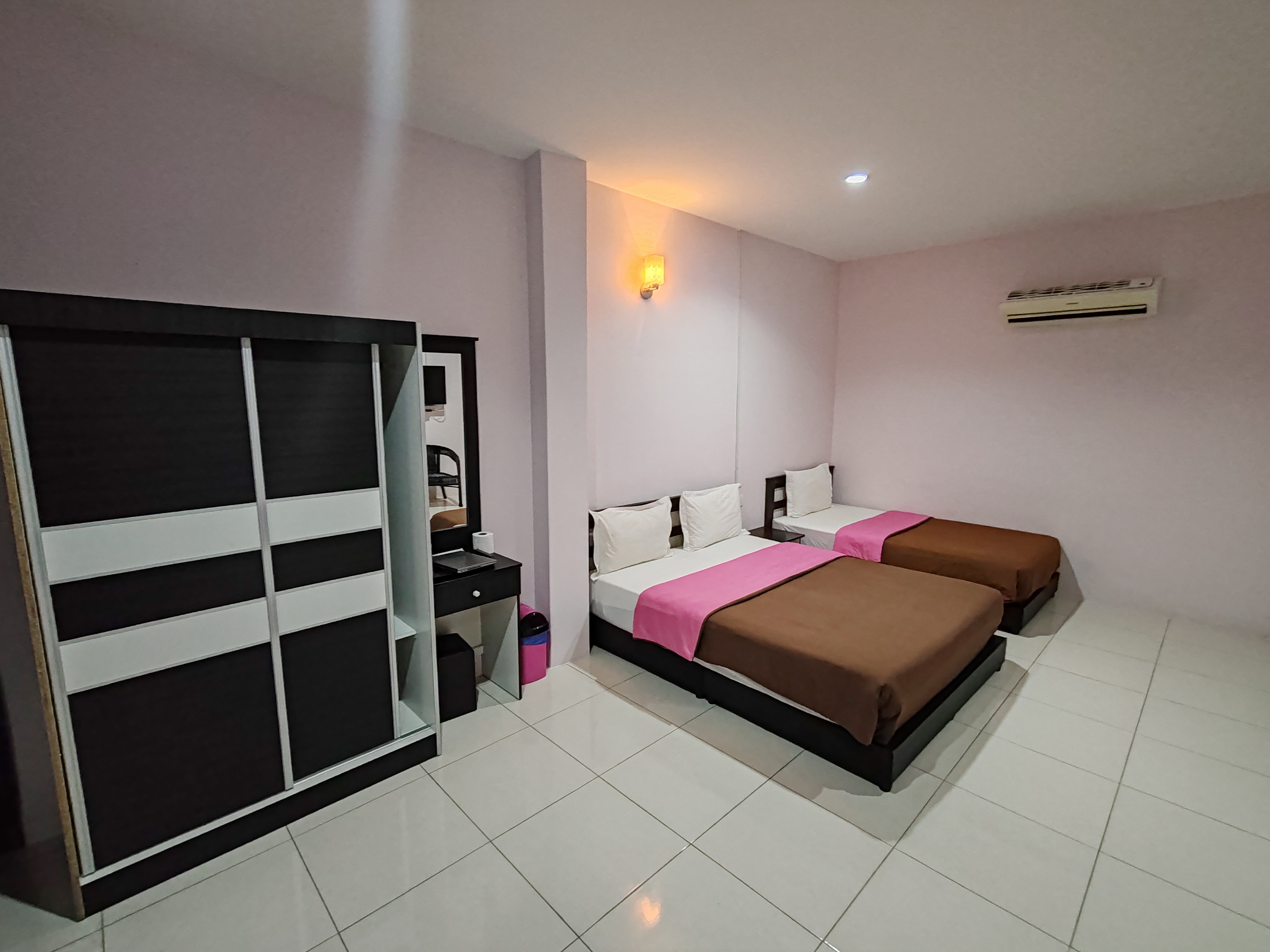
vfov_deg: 78.1
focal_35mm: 16
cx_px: 635
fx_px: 587
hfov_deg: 94.5
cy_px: 476
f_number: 2.2
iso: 400
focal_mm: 1.96
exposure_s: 1/25
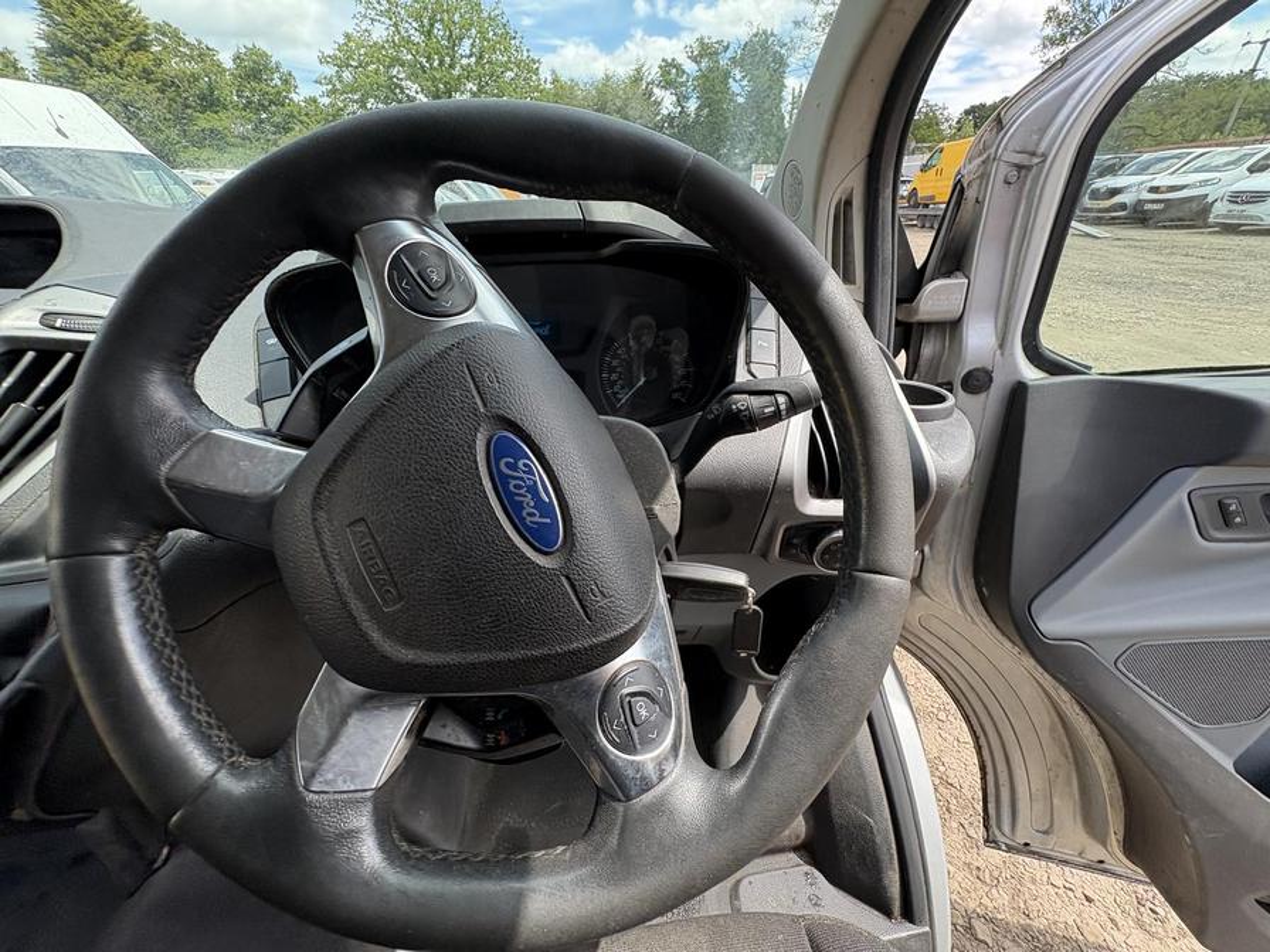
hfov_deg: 102.1
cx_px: 635
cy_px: 476
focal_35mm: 14
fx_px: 514
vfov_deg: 85.7
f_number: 2.2
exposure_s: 1/272
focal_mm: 2.22
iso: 64
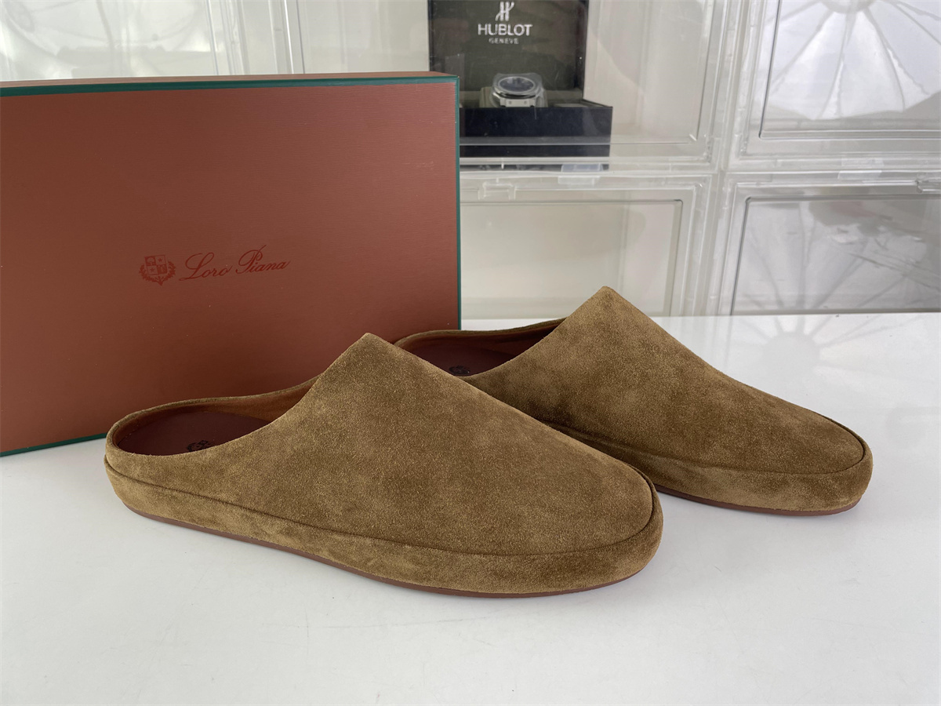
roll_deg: +0.5
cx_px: 470
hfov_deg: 67.3
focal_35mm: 26
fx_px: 707
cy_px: 353
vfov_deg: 53.1
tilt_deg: -23.8
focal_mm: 4.2
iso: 32
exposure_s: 1/100
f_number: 1.6
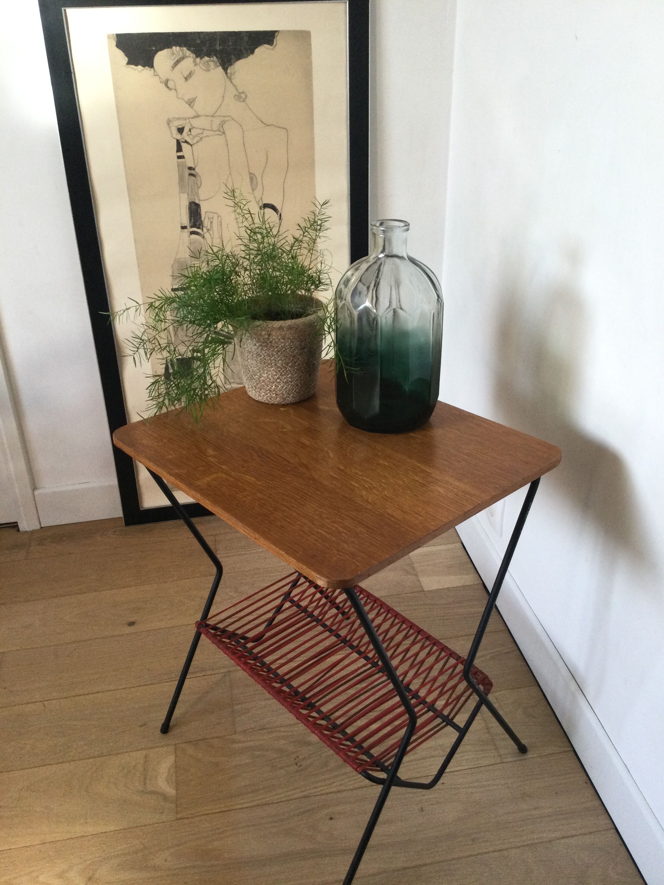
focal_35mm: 31
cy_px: 442
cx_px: 332
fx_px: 793
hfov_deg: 45.4
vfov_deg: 58.4
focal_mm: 3.3
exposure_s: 1/33
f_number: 2.4
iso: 50
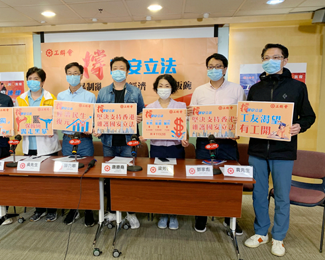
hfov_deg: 56.6
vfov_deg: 47.1
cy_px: 134
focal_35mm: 31
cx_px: 127
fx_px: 298
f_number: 1.8
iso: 100
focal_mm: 4.25
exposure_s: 1/50
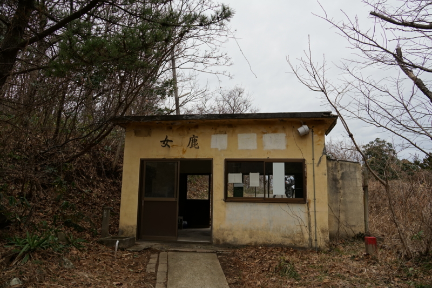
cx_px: 216
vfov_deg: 47.9
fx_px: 324
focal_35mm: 27
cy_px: 144
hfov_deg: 67.4
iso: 100
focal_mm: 18
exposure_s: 1/100
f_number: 7.1
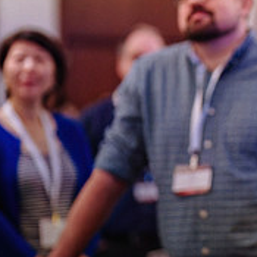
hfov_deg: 10.7
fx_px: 1352
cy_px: 144
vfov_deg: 10.9
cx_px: 288
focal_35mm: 161
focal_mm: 50
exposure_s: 1/500
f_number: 1.3
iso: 2500
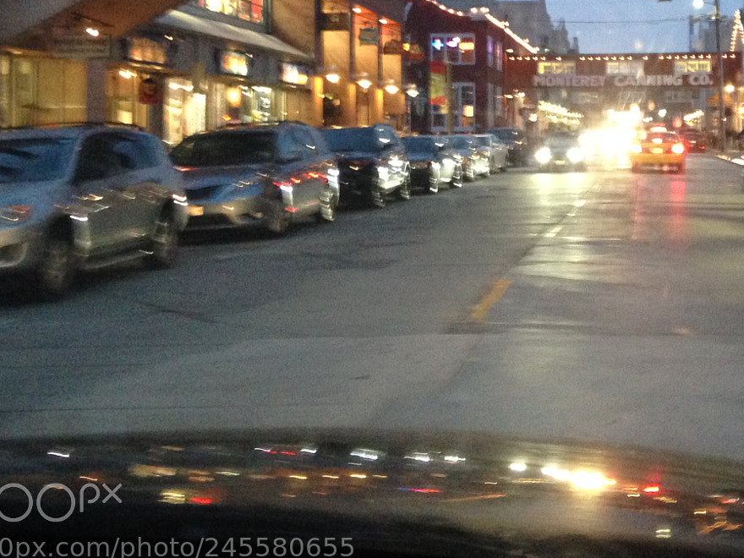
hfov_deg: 31.4
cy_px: 107
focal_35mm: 60
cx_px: 588
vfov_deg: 24.0
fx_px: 1290
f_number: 2.4
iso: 400
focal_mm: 4.12
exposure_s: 1/20
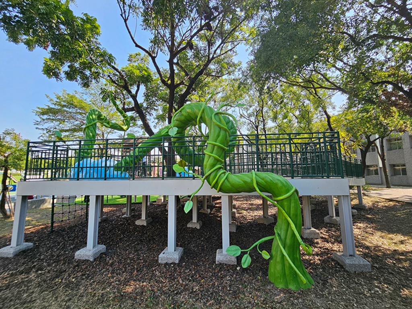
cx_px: 206
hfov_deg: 106.2
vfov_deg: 89.9
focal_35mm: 13
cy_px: 154
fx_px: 155
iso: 50
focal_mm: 2.2
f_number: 2.2
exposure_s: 1/679
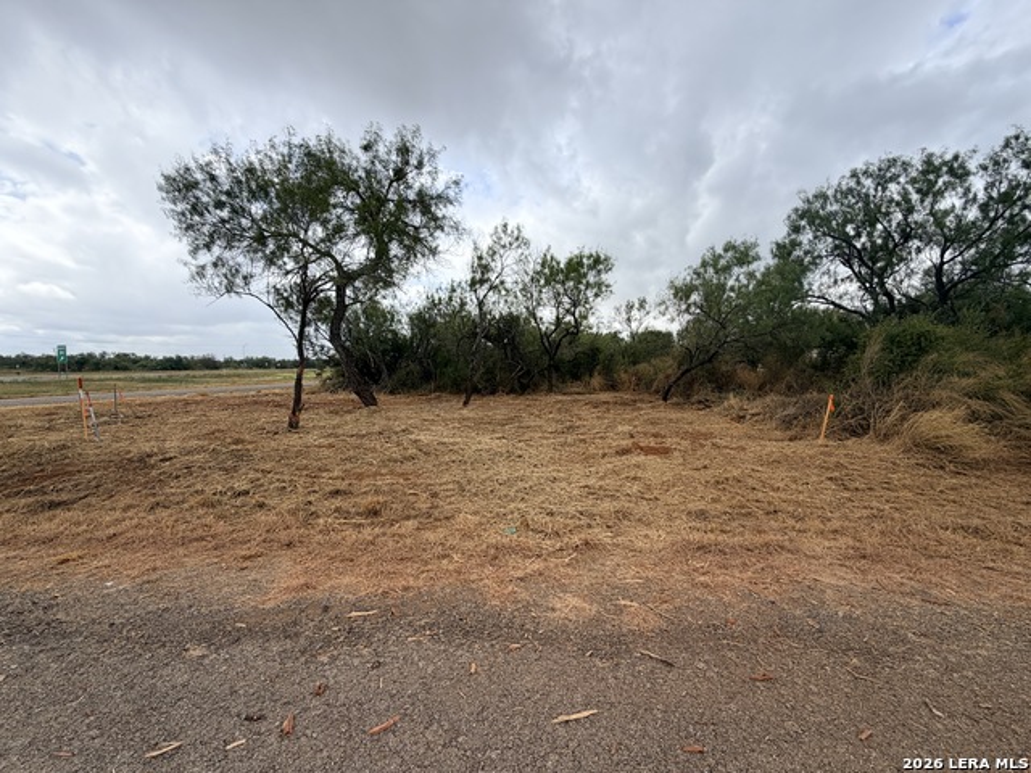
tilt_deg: -3.2
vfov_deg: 85.7
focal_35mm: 14
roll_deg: +0.8
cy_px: 386
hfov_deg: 102.1
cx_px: 516
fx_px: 417
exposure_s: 1/770
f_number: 2.2
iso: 25
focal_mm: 2.22
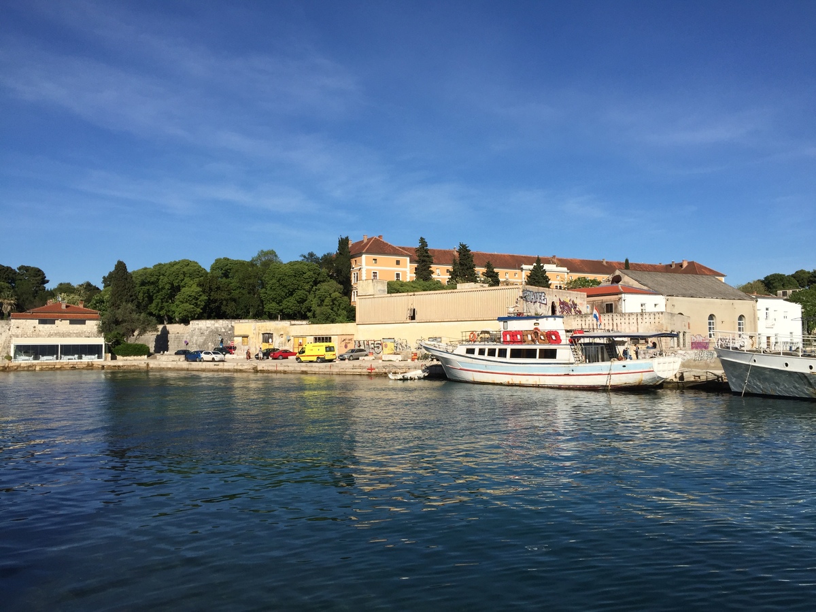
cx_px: 408
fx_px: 684
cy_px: 306
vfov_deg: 48.2
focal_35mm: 29
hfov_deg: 61.7
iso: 32
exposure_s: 1/3300
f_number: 2.2
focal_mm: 4.15
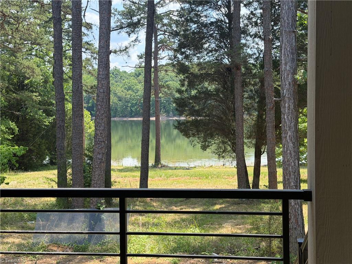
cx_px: 176
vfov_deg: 30.3
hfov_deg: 39.7
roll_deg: +1.6
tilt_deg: -4.1
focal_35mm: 48
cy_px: 132
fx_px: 488
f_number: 1.78
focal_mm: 6.76
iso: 80
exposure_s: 1/1543
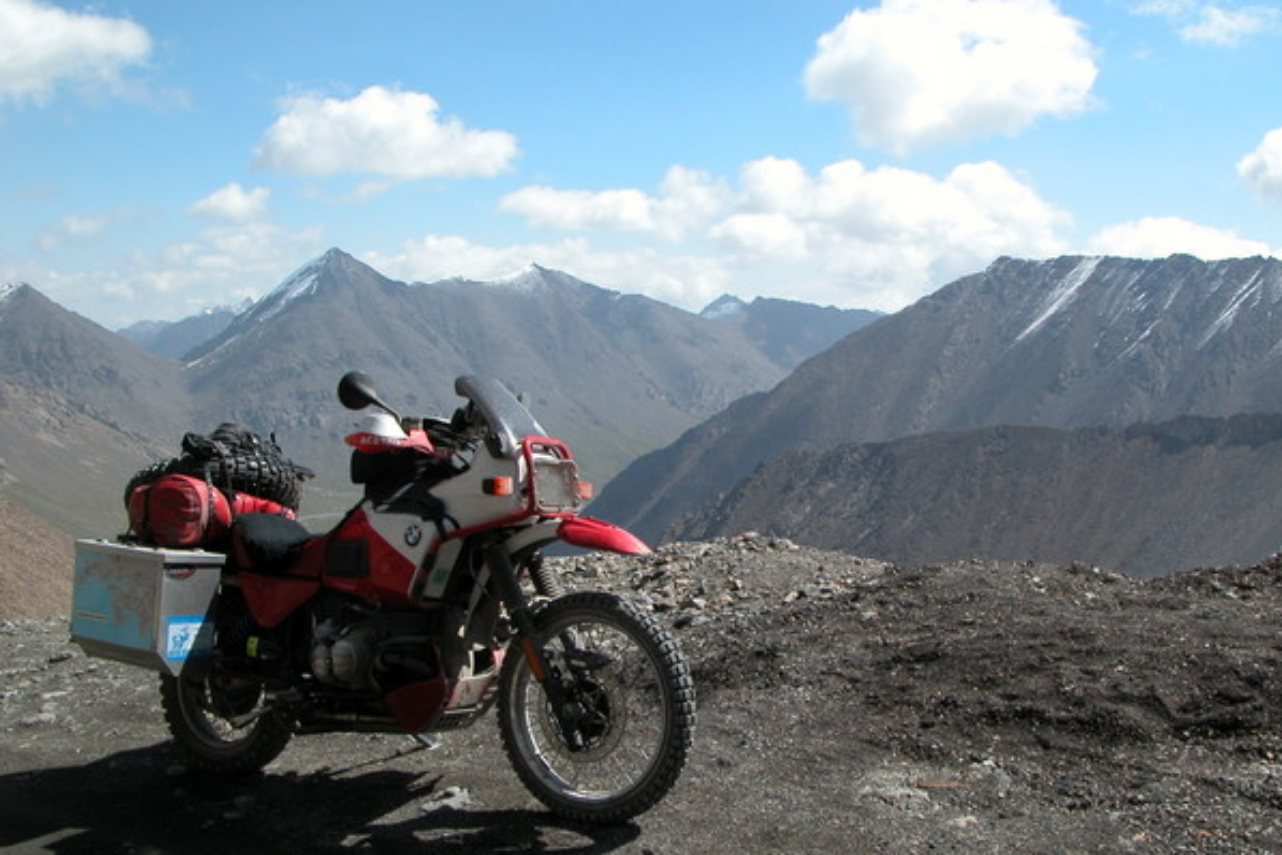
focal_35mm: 39
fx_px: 1389
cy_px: 488
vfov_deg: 34.2
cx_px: 681
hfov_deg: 49.5
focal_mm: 8.9
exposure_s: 1/299
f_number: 7.1
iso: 100
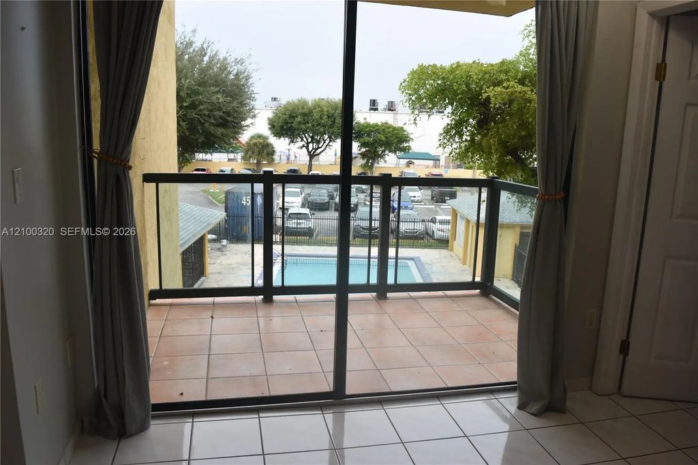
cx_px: 349
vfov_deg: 47.9
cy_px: 232
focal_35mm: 27
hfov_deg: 67.4
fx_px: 523
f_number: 5.6
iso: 400
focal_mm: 18
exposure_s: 1/125
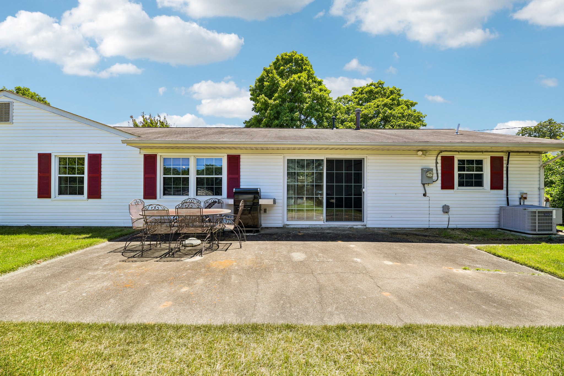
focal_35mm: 14
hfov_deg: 104.3
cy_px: 188
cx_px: 282
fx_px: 219
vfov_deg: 81.2
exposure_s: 1/200
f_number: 8
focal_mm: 14
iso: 100
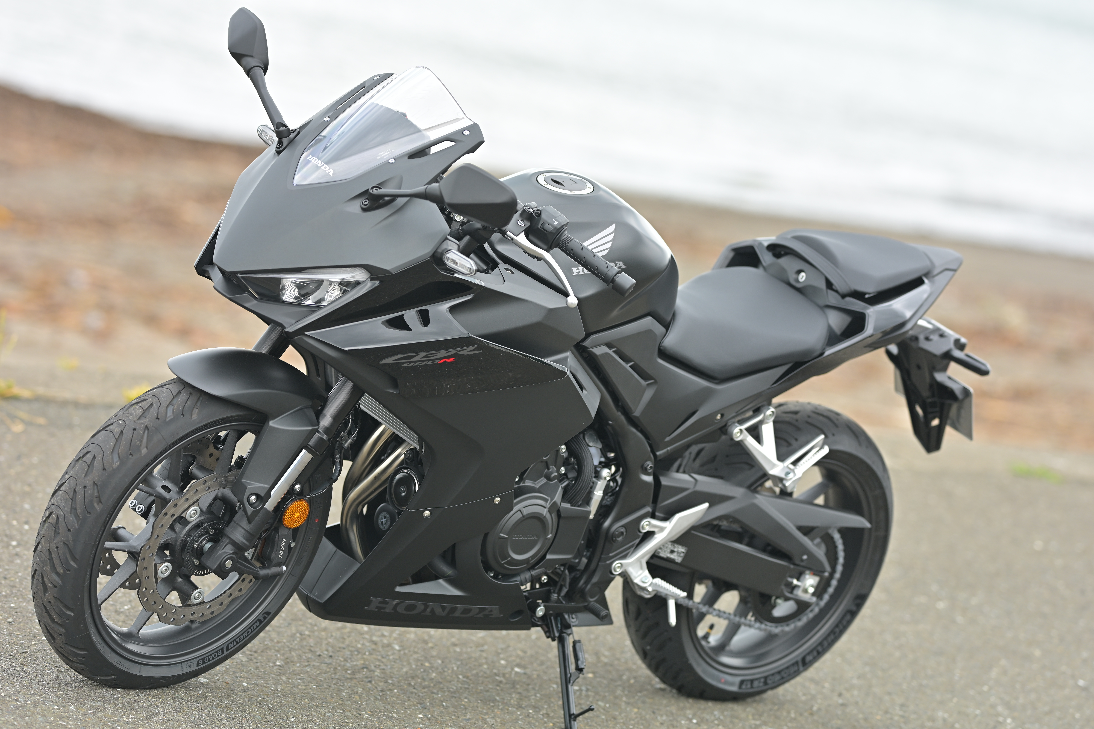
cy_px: 364
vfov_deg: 10.2
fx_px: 4102
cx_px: 547
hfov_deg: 15.2
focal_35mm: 135
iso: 160
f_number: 2.8
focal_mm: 135
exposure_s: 1/800
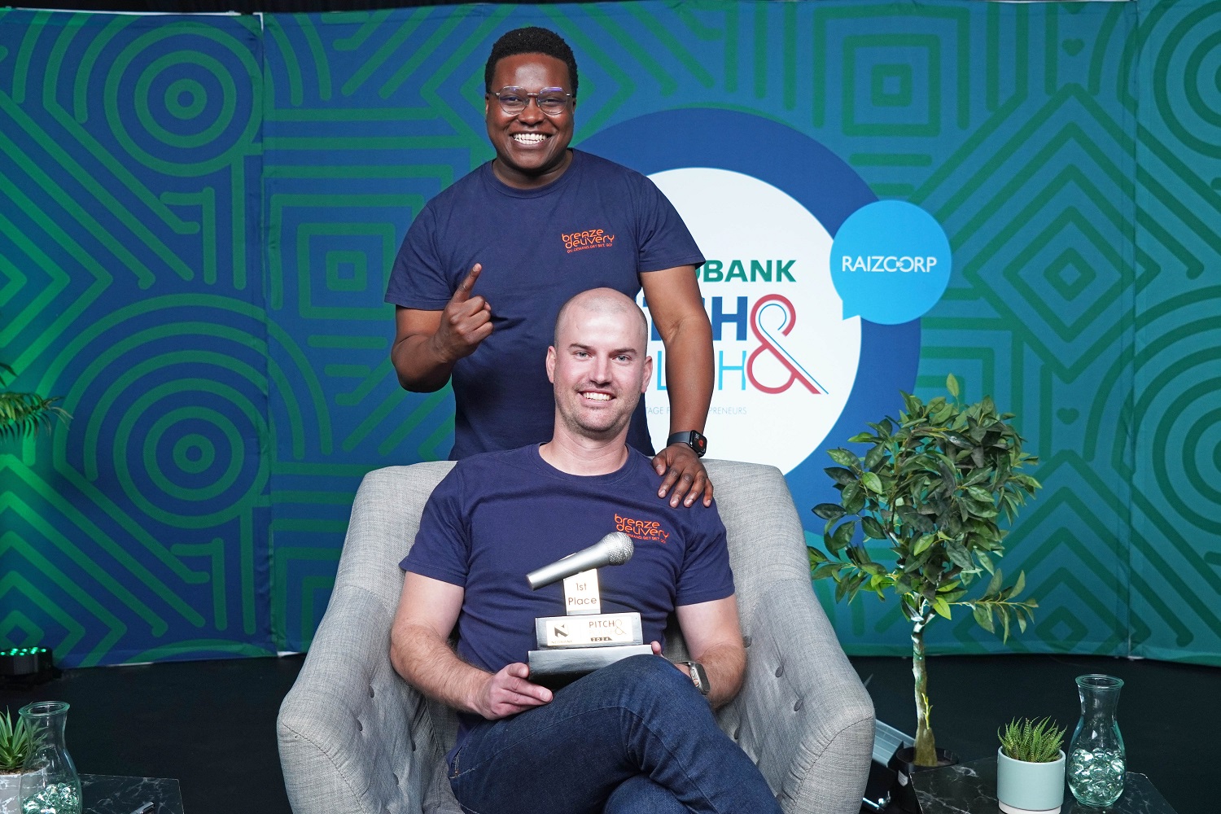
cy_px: 407
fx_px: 1221
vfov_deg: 36.9
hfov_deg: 53.1
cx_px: 610
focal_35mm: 36
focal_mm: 24
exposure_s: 1/50
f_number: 4
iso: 640
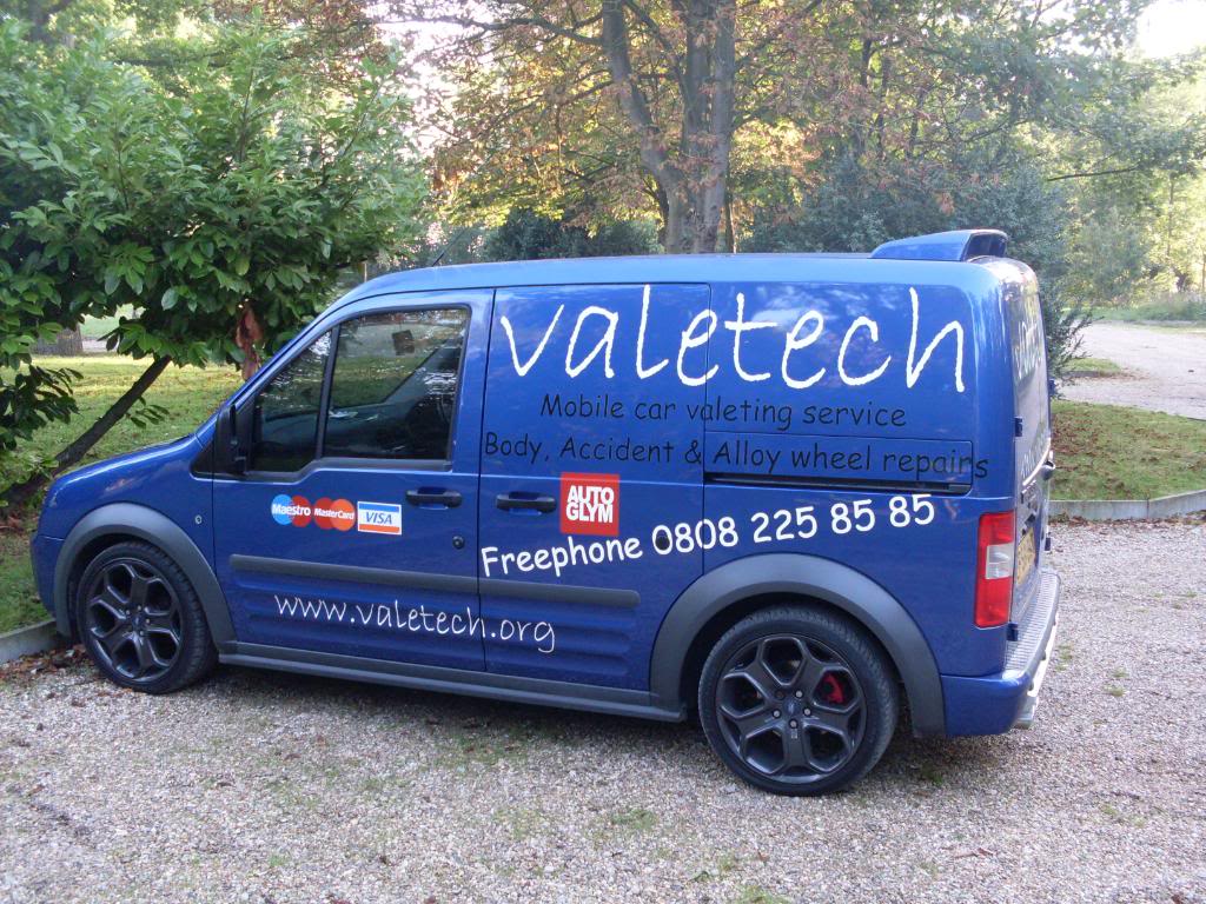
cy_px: 452
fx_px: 1324
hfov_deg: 49.0
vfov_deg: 37.7
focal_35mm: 38
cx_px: 603
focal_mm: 6.3
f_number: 2.8
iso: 100
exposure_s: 1/45
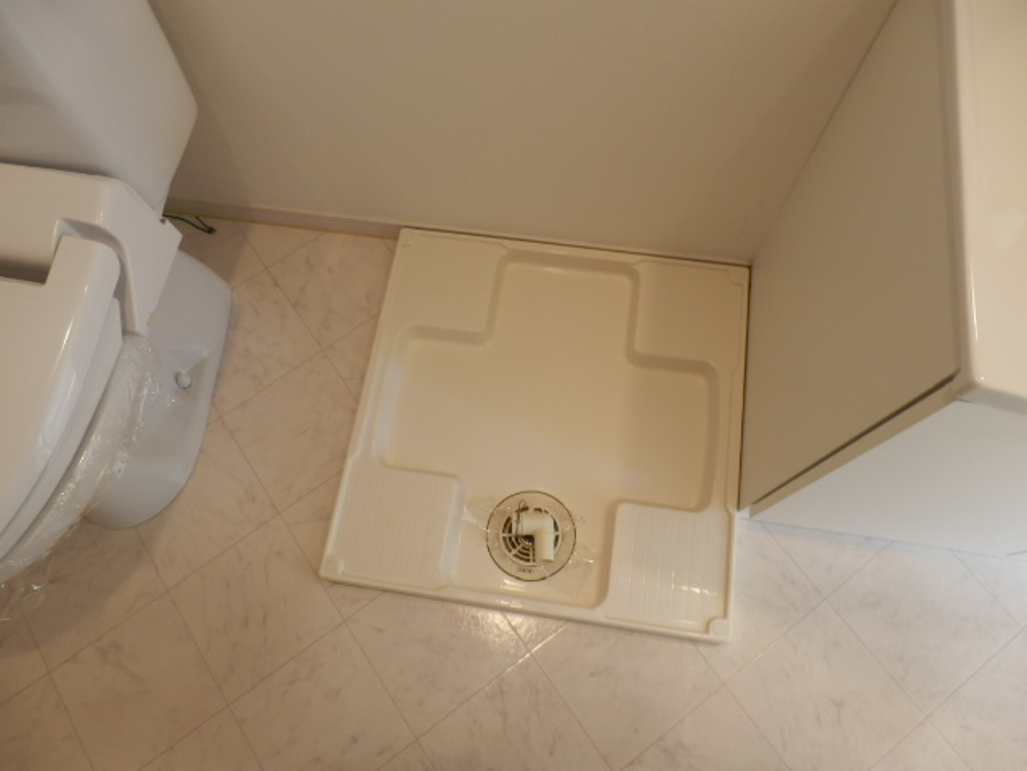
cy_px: 386
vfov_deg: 56.8
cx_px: 514
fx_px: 712
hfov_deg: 71.6
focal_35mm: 24
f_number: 3
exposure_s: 1/50
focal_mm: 4.2
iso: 80
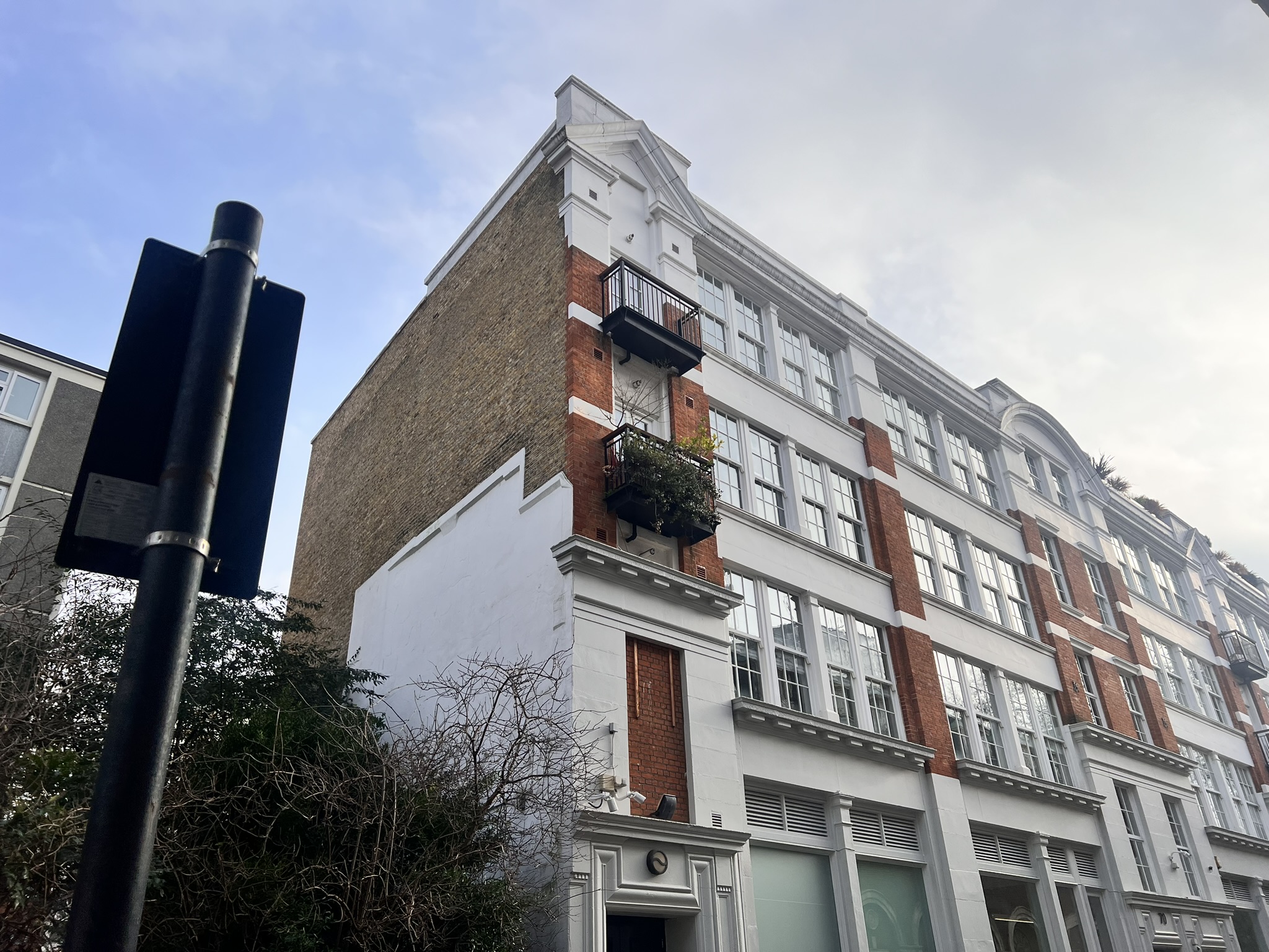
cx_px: 634
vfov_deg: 53.1
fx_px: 953
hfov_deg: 67.3
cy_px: 476
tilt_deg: +33.2
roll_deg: +2.7
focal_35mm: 26
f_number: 1.5
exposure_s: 1/3356
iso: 50
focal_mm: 5.7
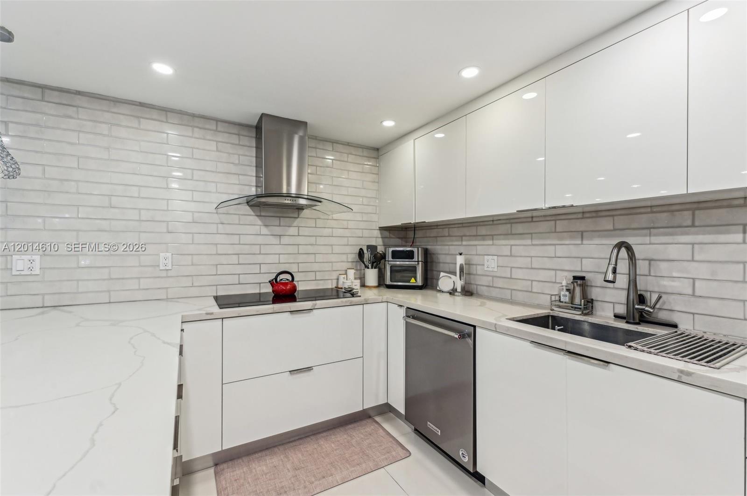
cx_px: 374
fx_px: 332
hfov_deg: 96.8
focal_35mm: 16
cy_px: 248
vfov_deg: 73.6
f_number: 7.1
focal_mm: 16
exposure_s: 1/15
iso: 200
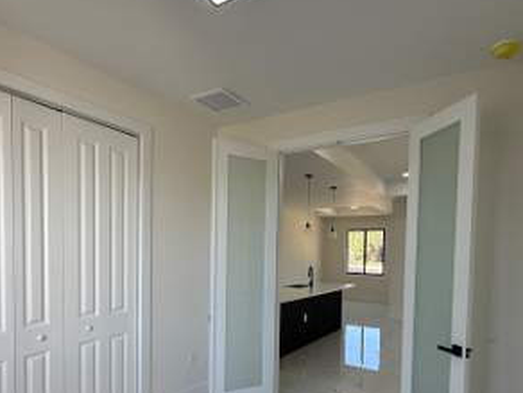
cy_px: 267
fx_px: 347
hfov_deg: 73.8
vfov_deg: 57.4
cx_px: 279
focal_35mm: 23
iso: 64
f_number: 2.2
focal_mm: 2.22
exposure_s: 1/168
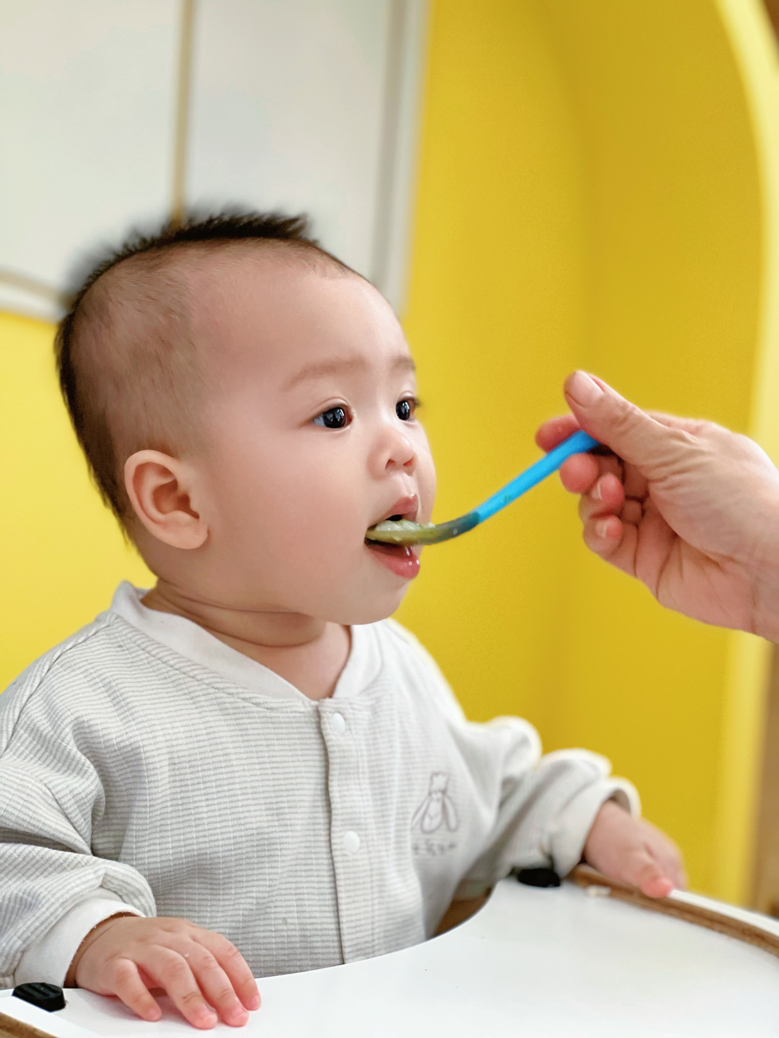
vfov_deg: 25.3
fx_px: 2310
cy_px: 519
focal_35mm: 77
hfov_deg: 19.1
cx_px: 390
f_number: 2.8
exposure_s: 1/72
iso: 250
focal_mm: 9
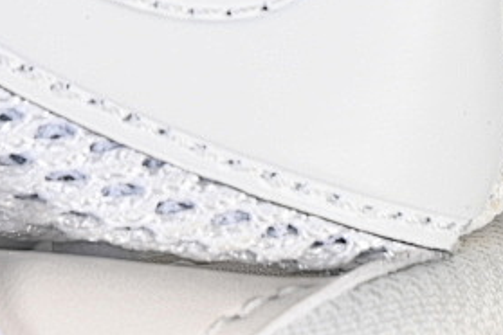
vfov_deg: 4.7
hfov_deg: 7.1
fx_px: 4052
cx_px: 59
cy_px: -211
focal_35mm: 290
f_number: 7.1
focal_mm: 50
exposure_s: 1/60
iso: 160
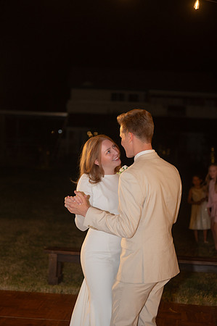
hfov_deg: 19.4
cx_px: 108
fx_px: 634
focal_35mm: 70
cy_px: 163
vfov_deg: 28.9
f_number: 2.8
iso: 1600
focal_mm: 70
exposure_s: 1/80
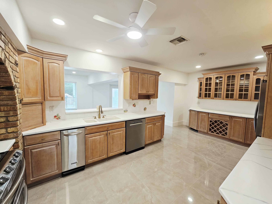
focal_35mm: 13
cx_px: 136
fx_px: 102
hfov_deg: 106.2
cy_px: 102
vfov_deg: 89.9
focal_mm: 2.2
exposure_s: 1/60
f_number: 2.2
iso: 125
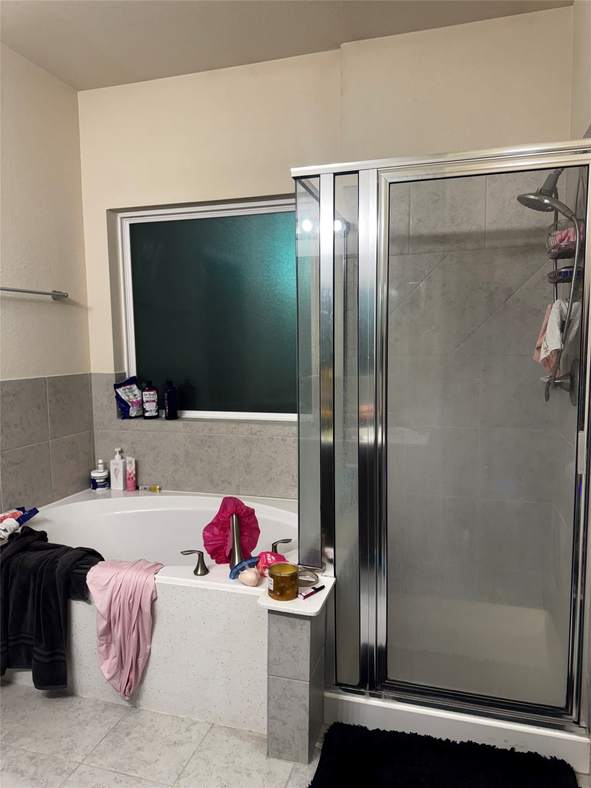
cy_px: 394
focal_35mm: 24
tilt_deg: -6.0
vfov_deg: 71.6
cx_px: 296
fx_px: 546
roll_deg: +1.2
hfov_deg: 56.8
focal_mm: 6.76
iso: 200
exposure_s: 1/120
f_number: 1.78
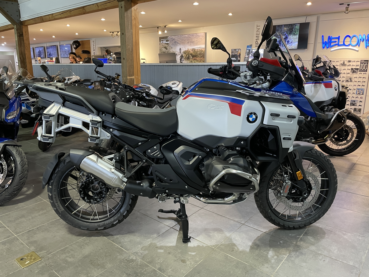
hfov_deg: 67.3
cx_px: 184
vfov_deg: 53.1
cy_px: 138
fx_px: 277
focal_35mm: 26
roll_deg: -0.1
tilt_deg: -14.1
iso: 250
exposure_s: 1/60
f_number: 1.6
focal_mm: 4.2
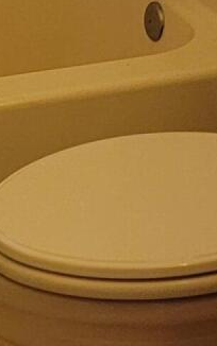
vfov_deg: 12.6
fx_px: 1475
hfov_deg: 8.4
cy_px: -206
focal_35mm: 156
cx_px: 78
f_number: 1.8
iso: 250
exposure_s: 1/120
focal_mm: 6.7
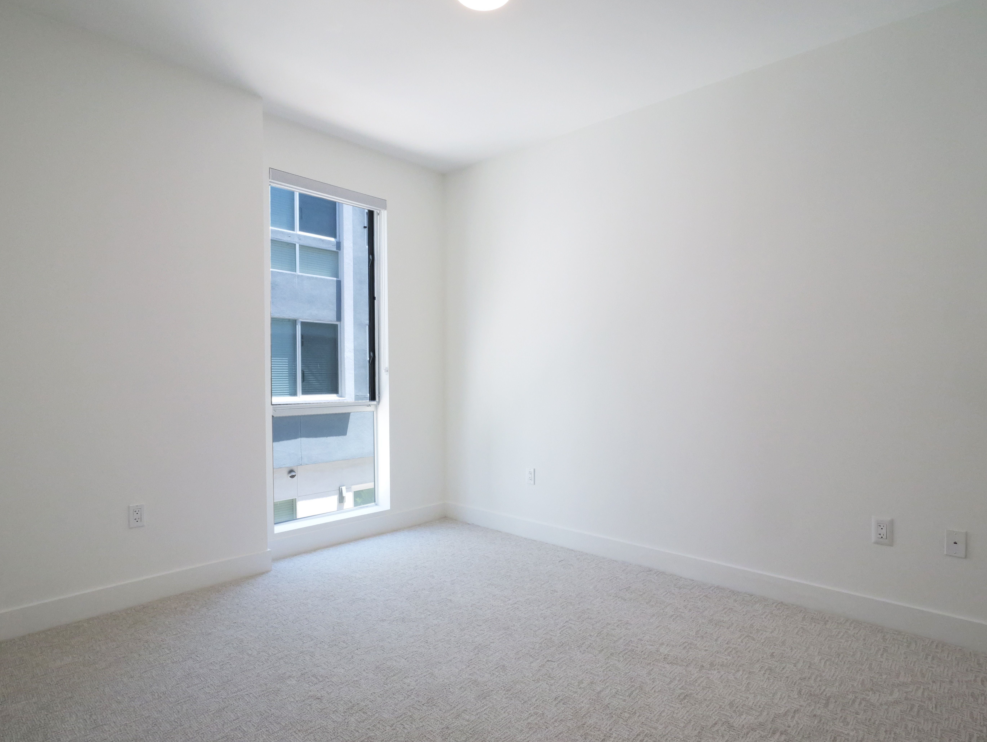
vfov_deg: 68.7
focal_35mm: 19
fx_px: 542
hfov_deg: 84.6
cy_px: 374
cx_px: 501
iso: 2500
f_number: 8
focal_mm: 9
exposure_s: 1/160
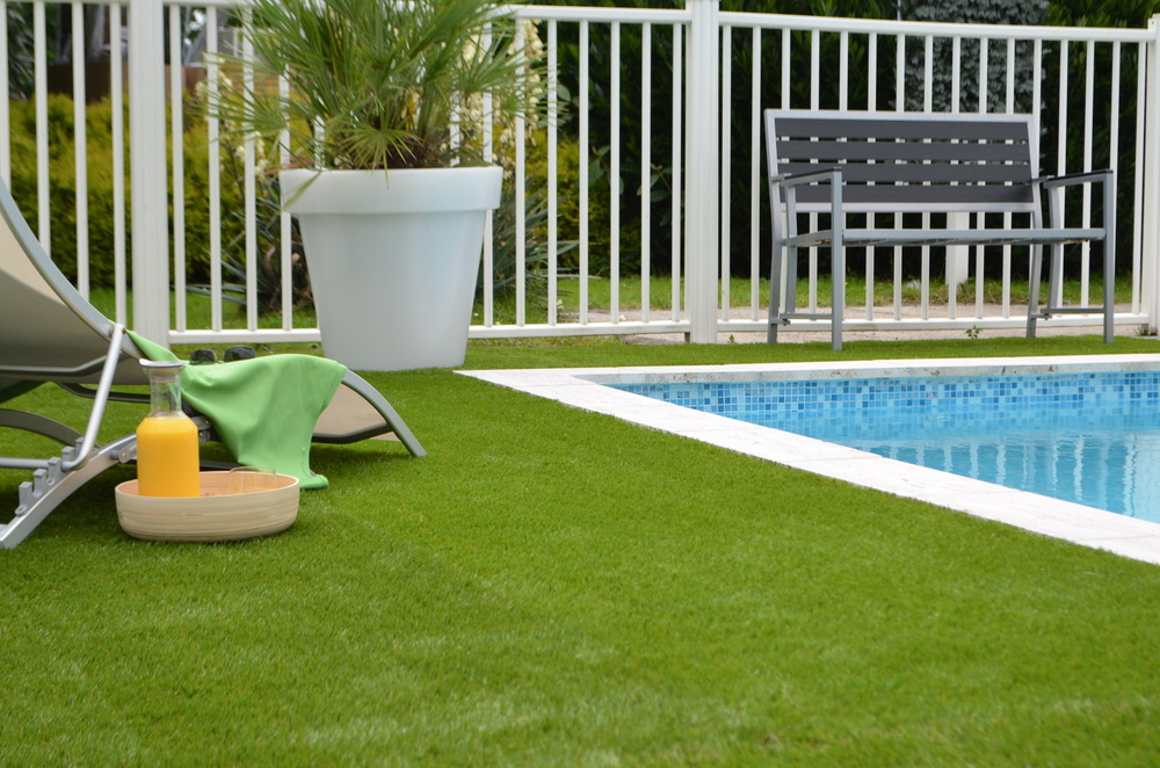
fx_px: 2218
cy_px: 384
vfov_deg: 19.6
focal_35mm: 69
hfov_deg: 29.3
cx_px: 580
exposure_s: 1/200
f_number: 7.1
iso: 100
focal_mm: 46
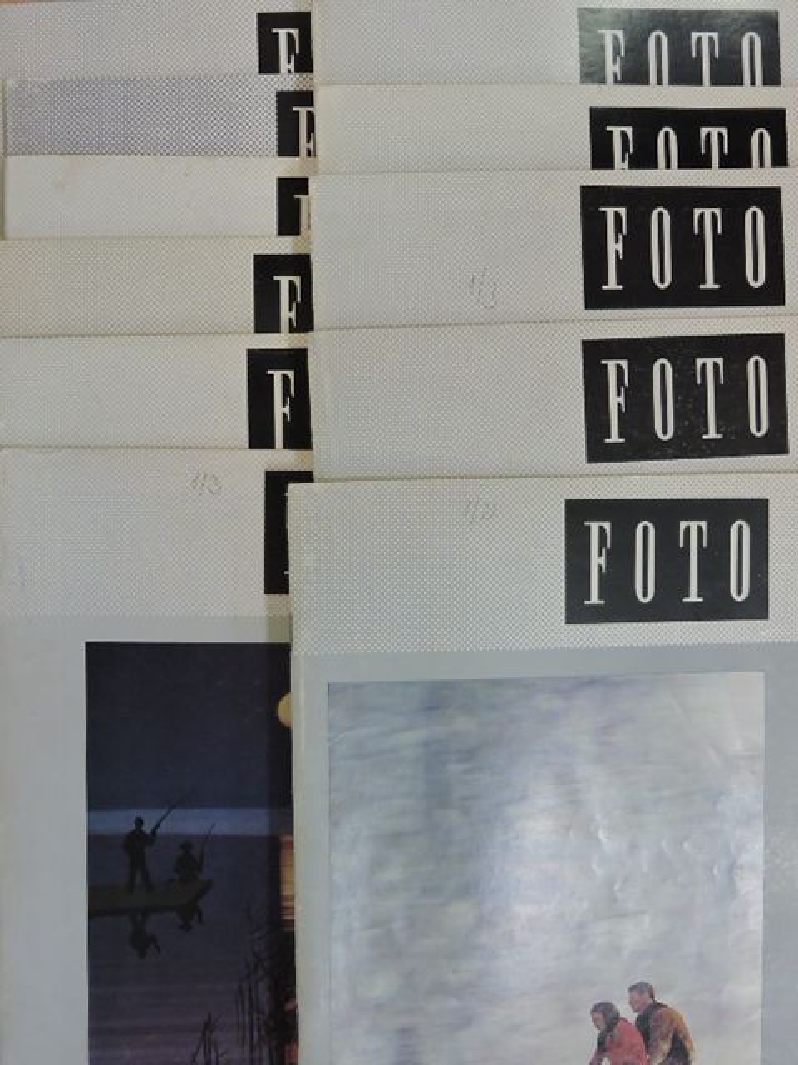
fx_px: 1537
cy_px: 532
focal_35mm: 50
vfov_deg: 38.2
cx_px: 399
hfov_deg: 29.1
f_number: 4
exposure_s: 1/60
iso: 800
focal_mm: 9
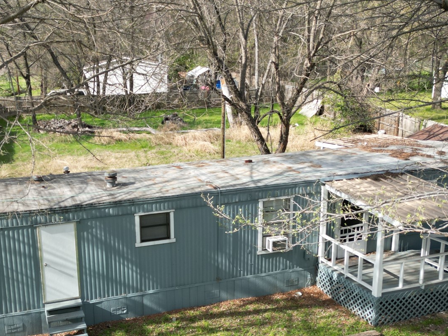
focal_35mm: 46
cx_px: 172
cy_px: 216
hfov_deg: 41.0
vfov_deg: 31.3
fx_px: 595
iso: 120
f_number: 1.7
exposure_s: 1/1250
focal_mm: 6.72
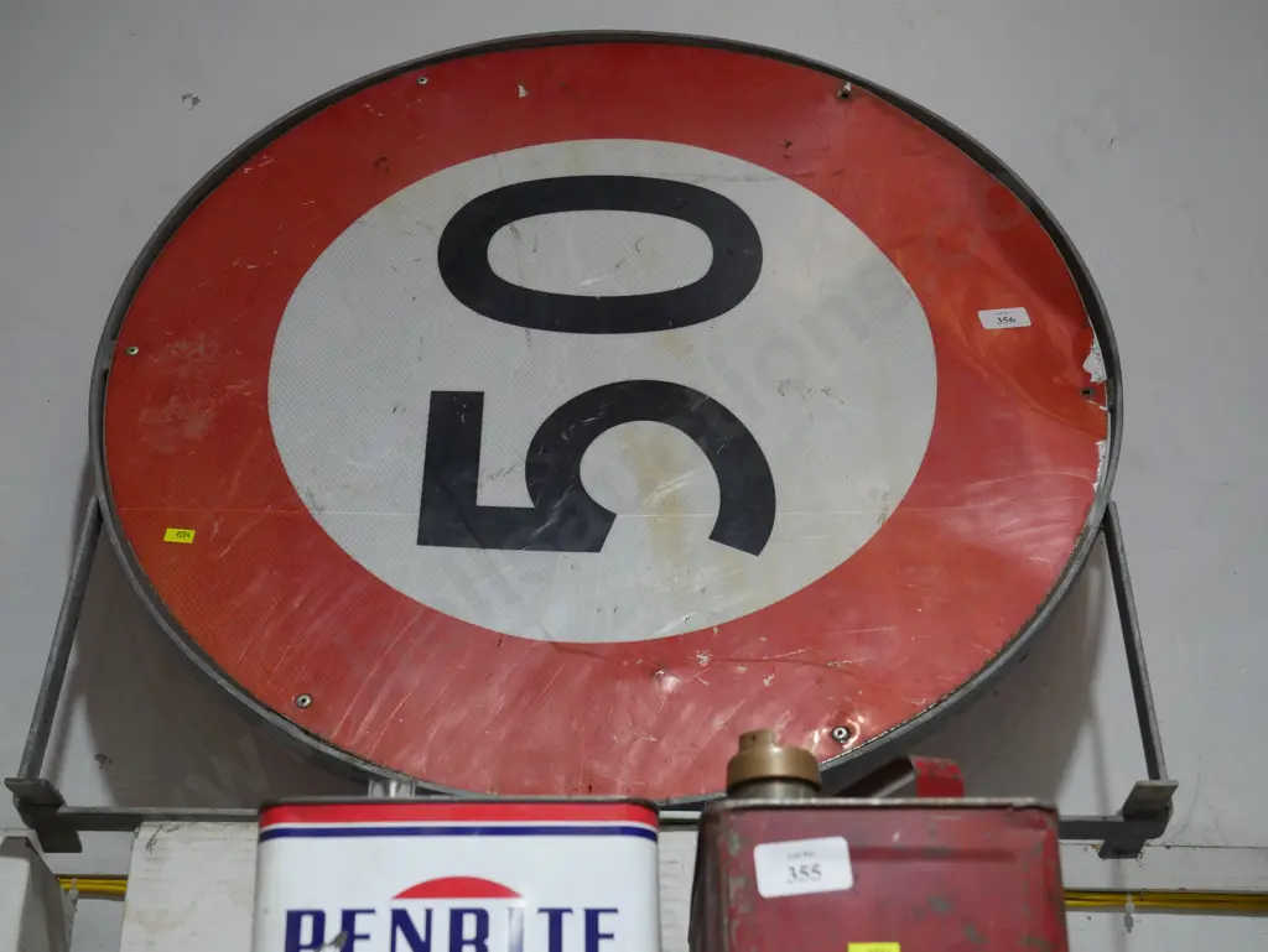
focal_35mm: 52
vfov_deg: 28.1
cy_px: 476
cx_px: 634
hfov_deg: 36.8
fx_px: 1906
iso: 640
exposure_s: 1/60
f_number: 5.3
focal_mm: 26
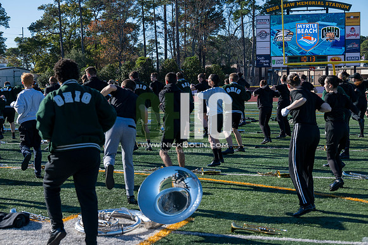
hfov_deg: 28.8
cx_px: 184
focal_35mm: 70
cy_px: 122
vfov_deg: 19.5
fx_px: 716
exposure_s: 1/2000
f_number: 5
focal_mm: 70
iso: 250
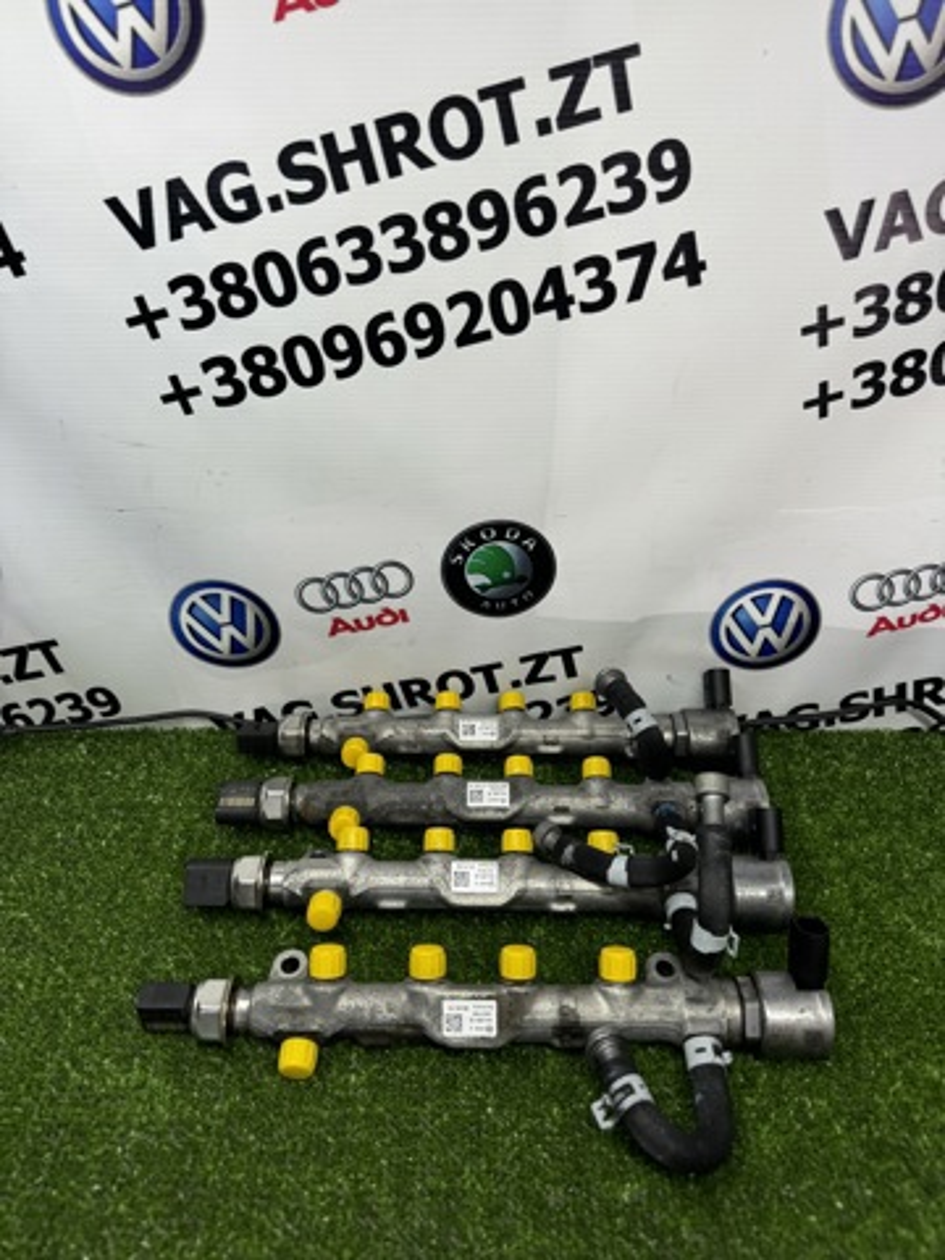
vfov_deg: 71.6
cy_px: 630
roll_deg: -0.8
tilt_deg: -32.4
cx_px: 472
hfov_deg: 56.8
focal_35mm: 24
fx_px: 874
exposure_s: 1/199
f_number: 1.78
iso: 64
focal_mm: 6.76
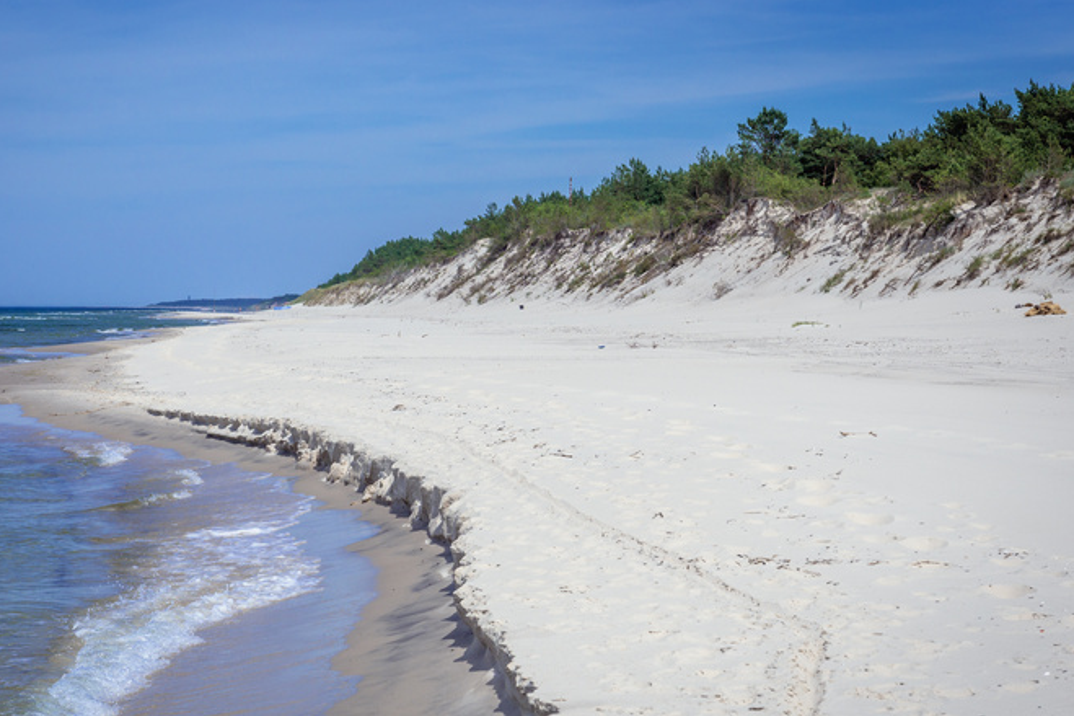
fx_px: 2535
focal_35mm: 85
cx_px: 438
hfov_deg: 23.9
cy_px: 408
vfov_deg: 16.1
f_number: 8
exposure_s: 1/800
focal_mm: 70
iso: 200
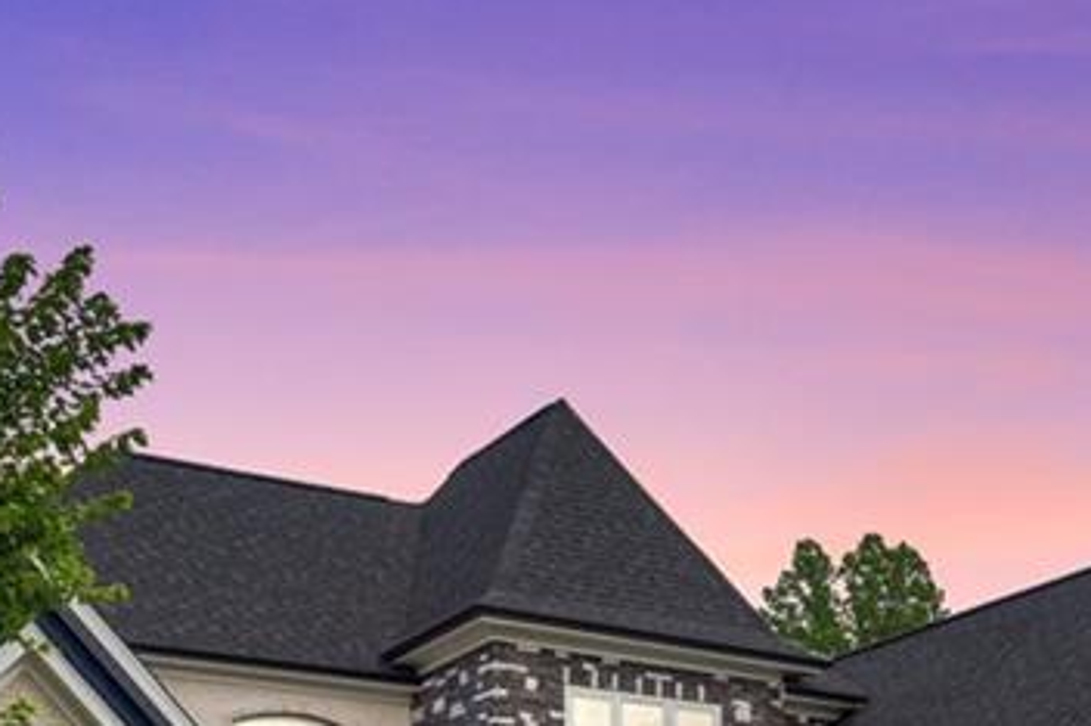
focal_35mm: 64
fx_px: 1938
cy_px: 796
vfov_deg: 20.2
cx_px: 679
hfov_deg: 31.3
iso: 160
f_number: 9
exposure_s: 1/200
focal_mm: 22
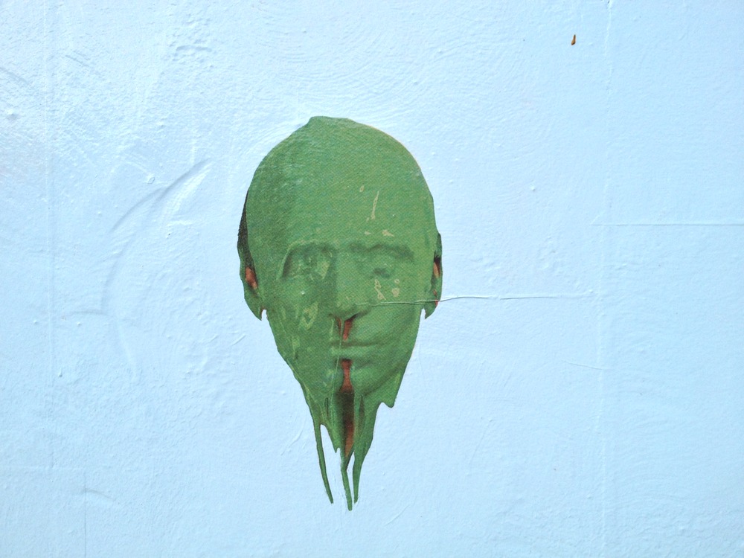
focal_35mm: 35
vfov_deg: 40.7
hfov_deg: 52.6
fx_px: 752
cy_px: 279
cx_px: 372
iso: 50
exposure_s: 1/800
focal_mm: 4.28
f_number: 2.4
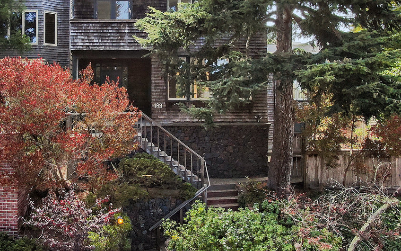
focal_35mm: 36
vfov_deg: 34.7
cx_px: 148
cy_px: 68
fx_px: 393
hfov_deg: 53.4
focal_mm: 4.39
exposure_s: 1/1000
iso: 100
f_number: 2.8
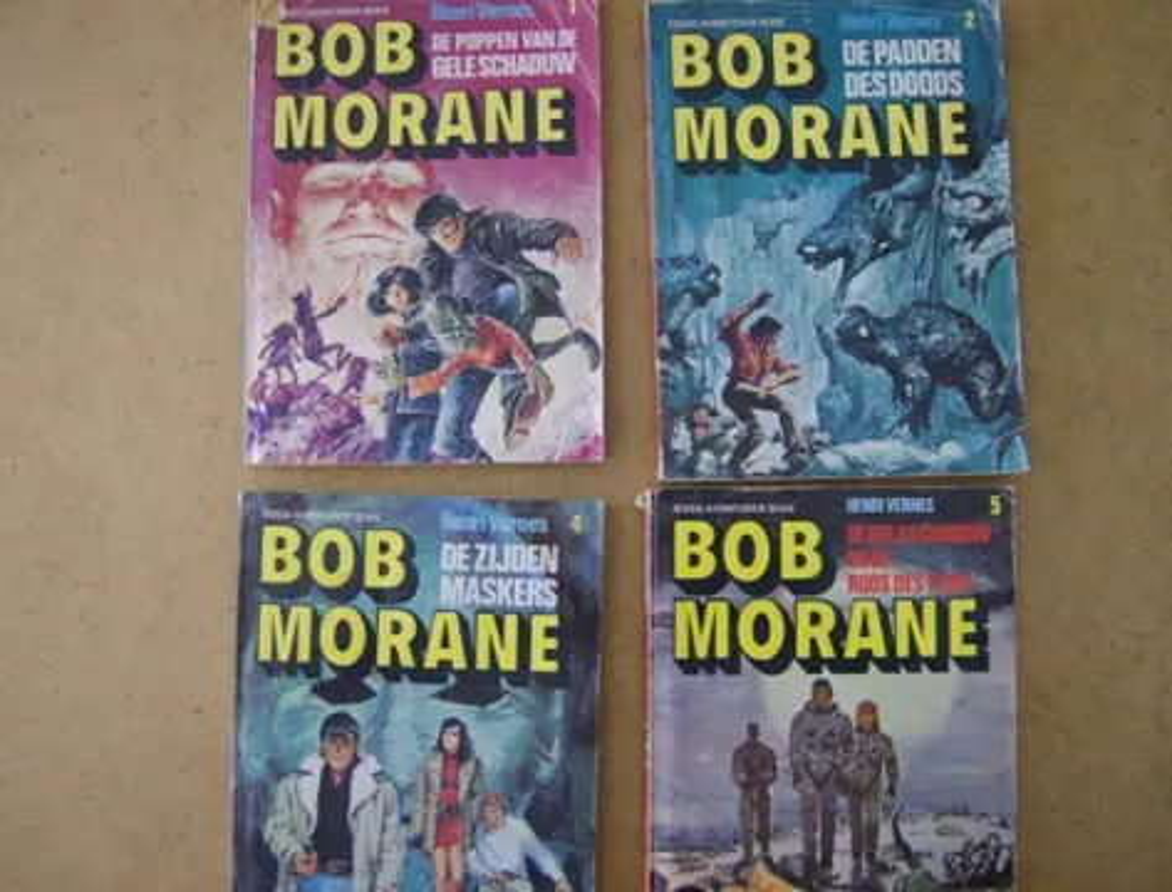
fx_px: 1225
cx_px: 586
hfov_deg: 51.1
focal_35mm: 36
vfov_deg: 40.0
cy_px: 446
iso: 200
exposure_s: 1/56.8
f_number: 2.8
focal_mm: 6
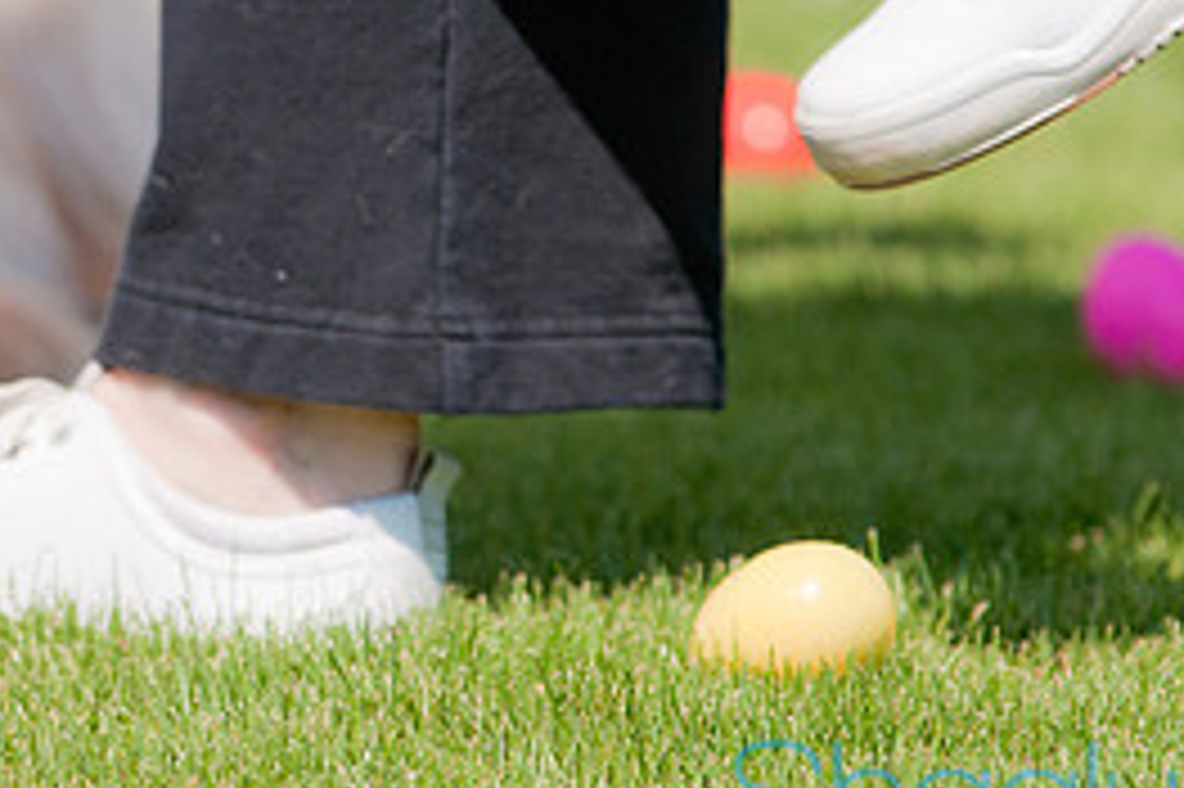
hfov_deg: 3.1
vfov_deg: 2.1
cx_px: 144
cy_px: 160
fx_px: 21725
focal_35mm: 661
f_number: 5
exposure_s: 1/1250
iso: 200
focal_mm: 200
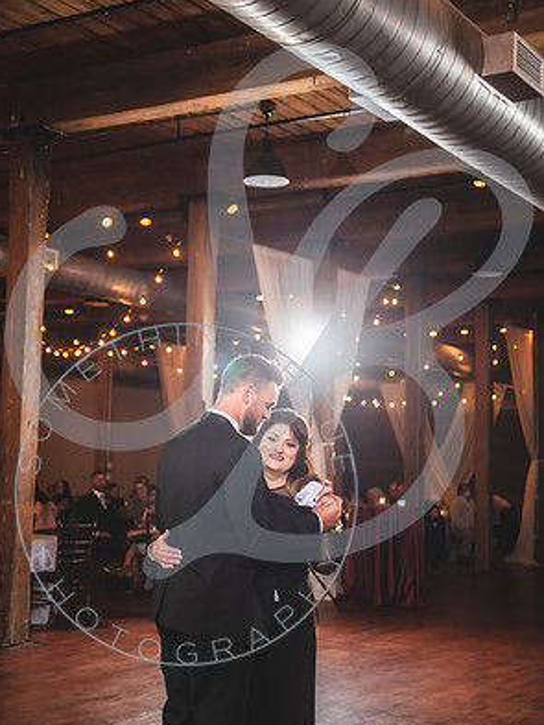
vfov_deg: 34.9
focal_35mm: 55
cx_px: 269
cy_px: 354
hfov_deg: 26.6
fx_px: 1152
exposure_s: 1/125
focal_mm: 50
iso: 500
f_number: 2.8
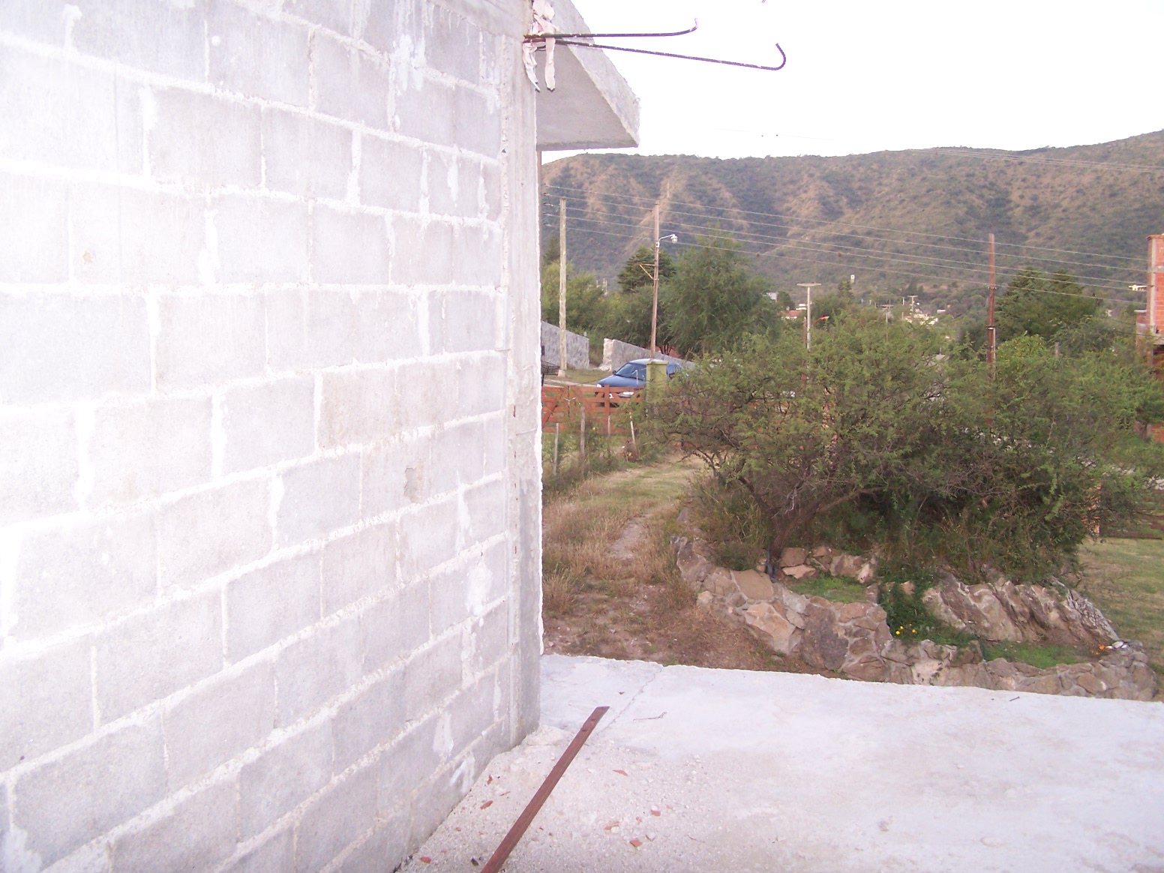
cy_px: 436
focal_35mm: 38
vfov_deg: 37.7
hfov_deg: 49.0
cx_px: 582
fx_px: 1278
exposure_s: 1/60
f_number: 2.8
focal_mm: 6.3
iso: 140
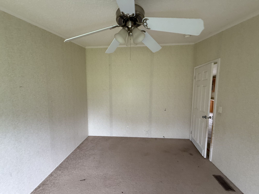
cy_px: 97
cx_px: 130
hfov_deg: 102.1
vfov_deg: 85.7
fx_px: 105
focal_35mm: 14
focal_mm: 2.22
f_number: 2.2
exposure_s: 1/99
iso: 160
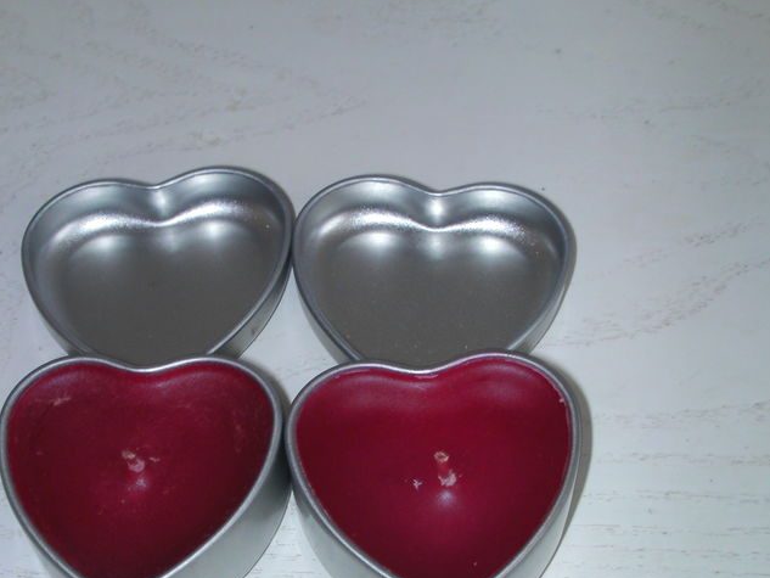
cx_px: 297
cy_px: 397
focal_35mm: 60
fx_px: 1335
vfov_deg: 24.3
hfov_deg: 32.1
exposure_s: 1/30
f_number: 5.6
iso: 53
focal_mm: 6.3
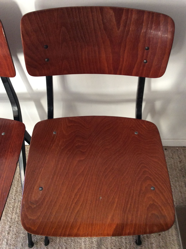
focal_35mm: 32
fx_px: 230
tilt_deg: -55.4
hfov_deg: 44.1
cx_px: 93
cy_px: 124
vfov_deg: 56.9
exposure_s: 1/25
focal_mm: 3.3
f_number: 2.4
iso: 125
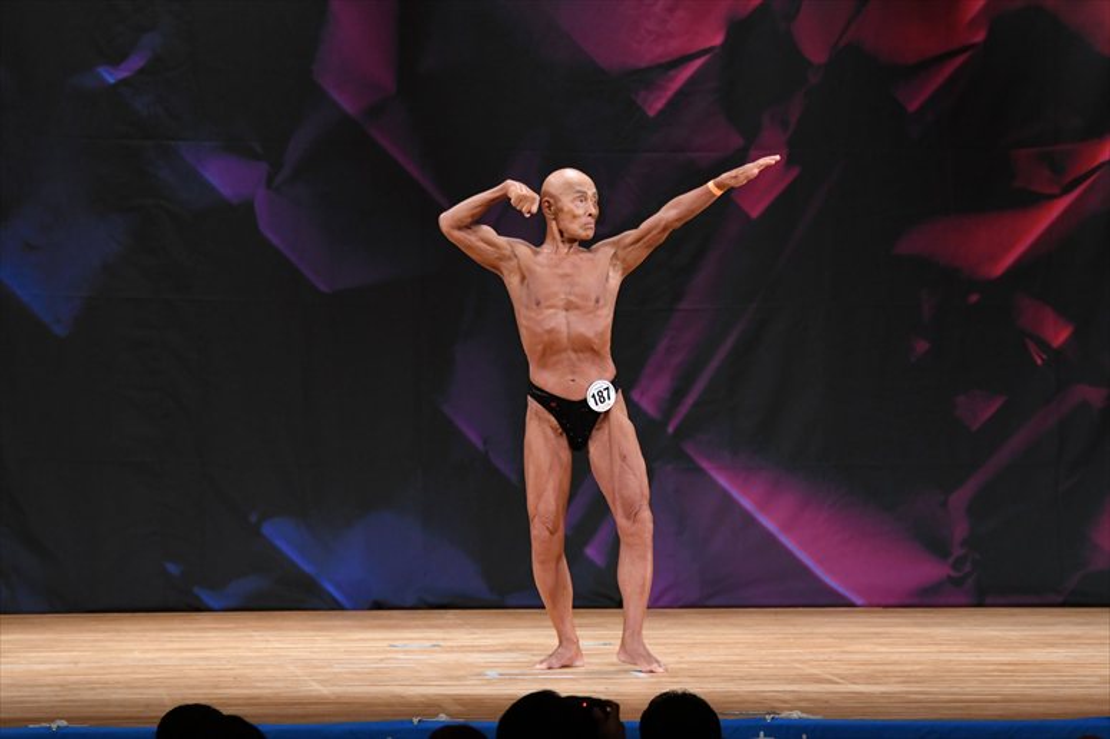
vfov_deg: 6.1
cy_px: 370
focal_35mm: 225
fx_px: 6934
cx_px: 555
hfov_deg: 9.2
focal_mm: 150
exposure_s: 1/400
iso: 2500
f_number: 5.6
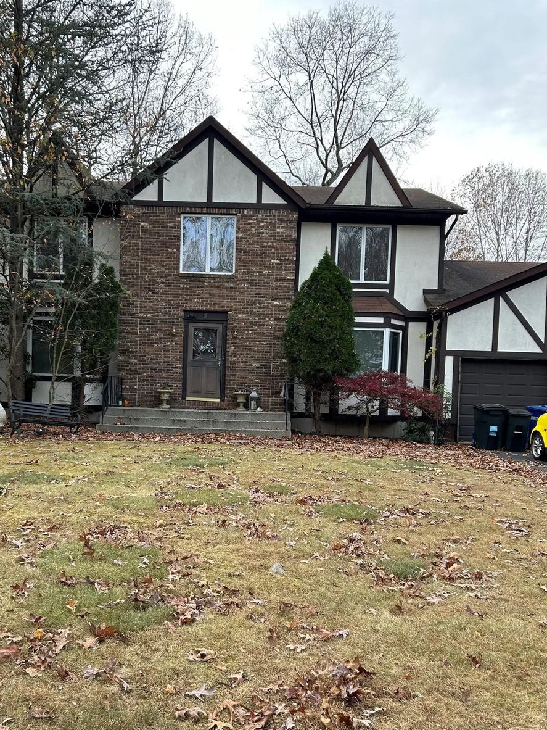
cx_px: 237
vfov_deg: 59.7
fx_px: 632
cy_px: 414
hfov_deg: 46.7
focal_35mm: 30
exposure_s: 1/480
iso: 50
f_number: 1.5
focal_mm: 5.7
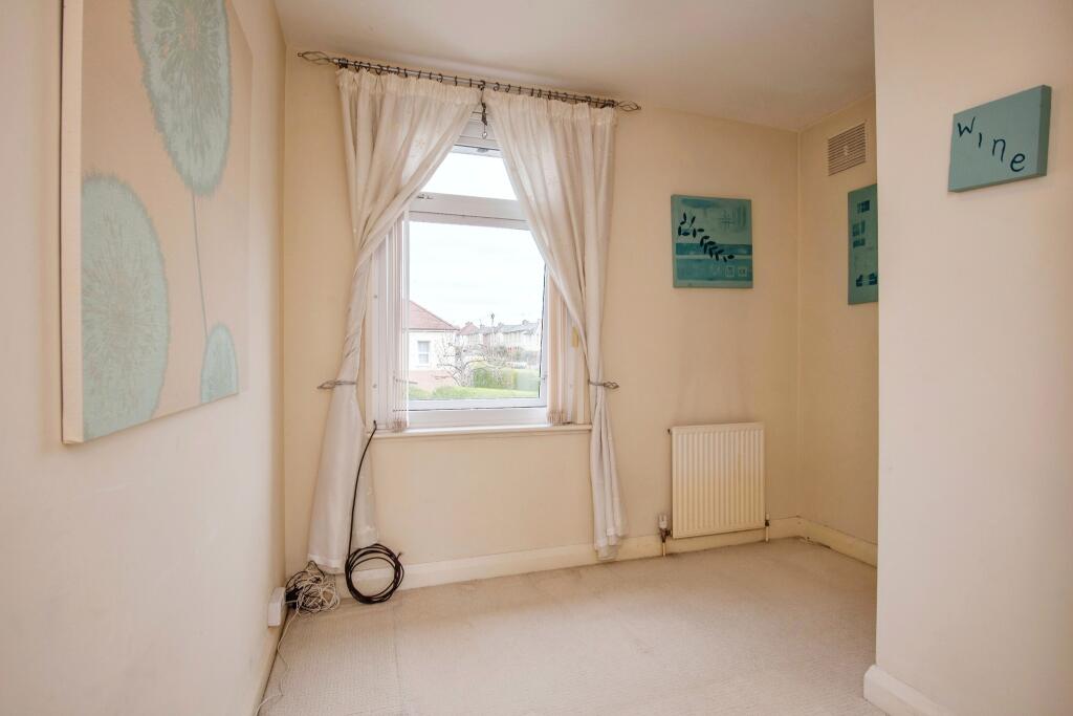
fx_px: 537
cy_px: 358
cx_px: 536
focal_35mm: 18
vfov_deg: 67.4
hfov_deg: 90.0
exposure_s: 1/60
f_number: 10
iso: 200
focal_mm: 18
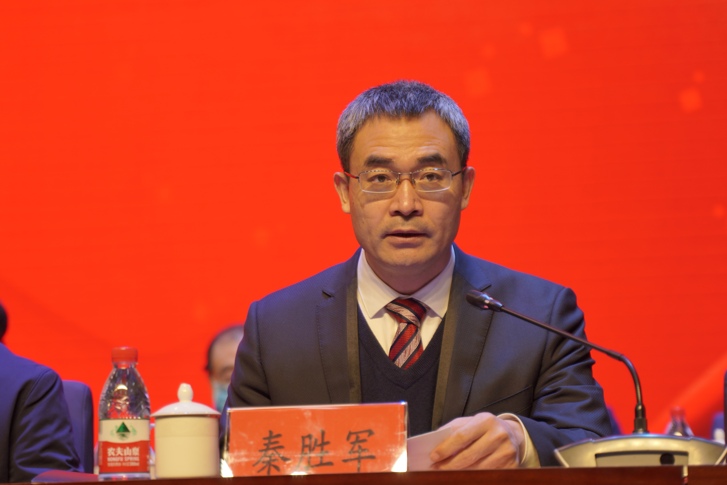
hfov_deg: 19.3
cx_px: 364
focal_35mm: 106
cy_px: 242
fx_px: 2141
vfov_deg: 12.9
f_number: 2.8
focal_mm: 71
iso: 125
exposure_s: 1/125
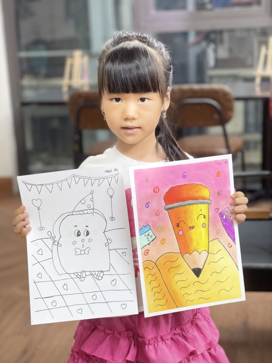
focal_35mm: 64
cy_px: 182
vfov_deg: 30.3
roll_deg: +2.6
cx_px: 136
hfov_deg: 22.9
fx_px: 670
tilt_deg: -13.9
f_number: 2.2
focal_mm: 7.5
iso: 125
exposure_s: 1/50
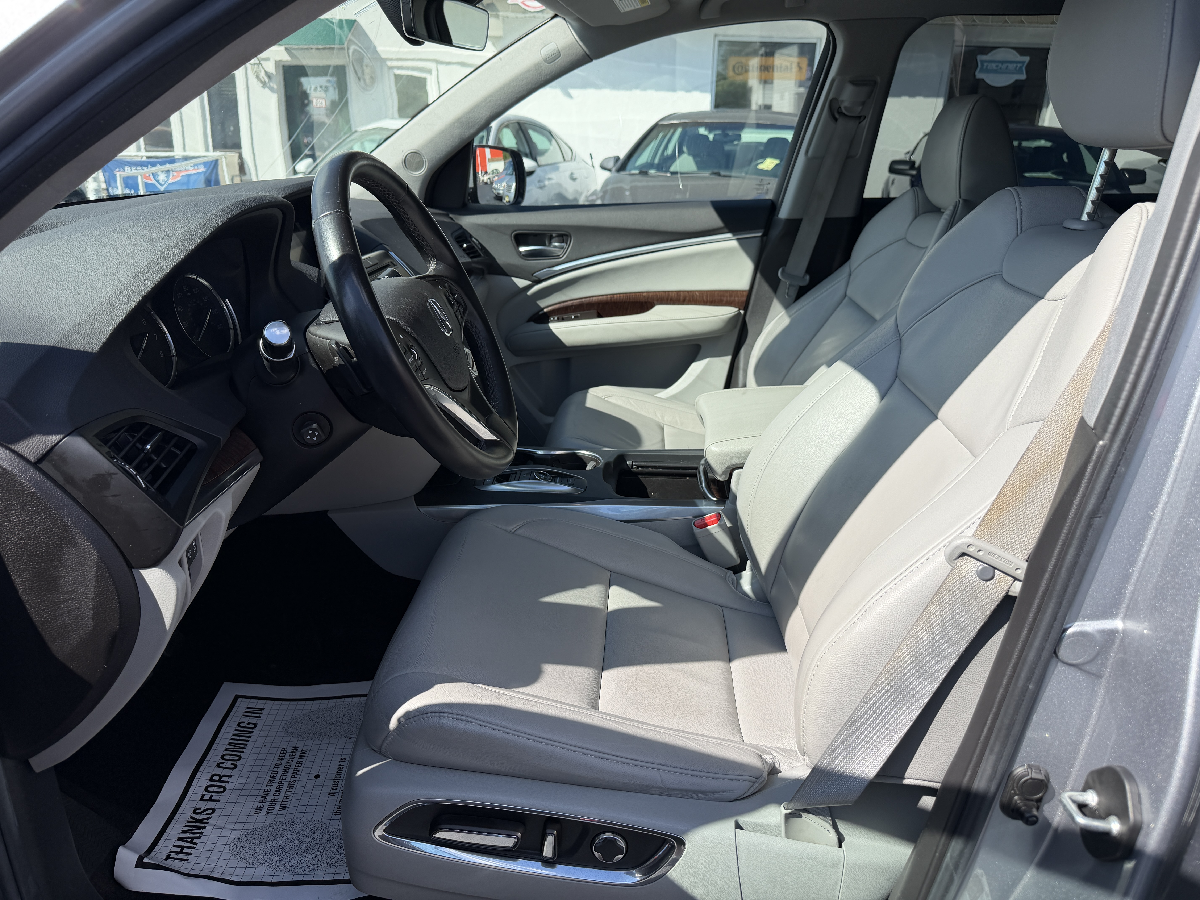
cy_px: 450
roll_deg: -1.5
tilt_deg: -19.7
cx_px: 600
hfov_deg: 71.6
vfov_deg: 56.8
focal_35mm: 24
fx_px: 832
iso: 80
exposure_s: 1/1949
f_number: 1.78
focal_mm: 6.76
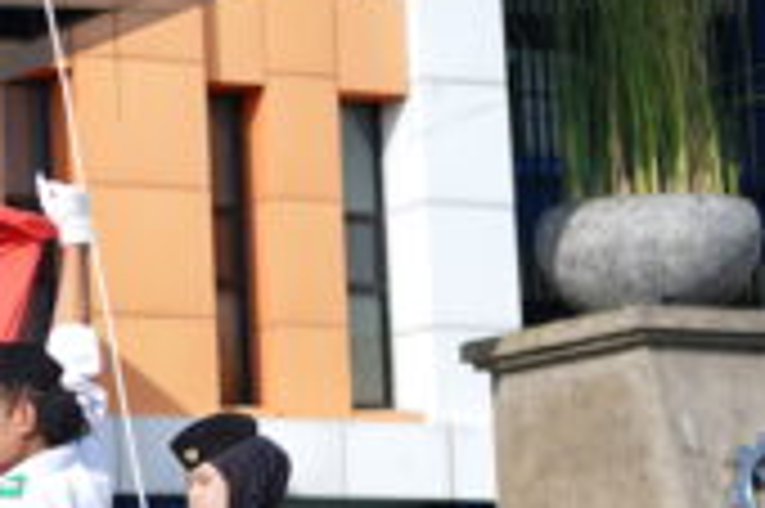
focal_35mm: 158
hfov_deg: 12.3
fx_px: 3354
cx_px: -432
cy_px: 373
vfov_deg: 8.7
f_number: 2.5
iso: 50
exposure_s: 1/800
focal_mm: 35
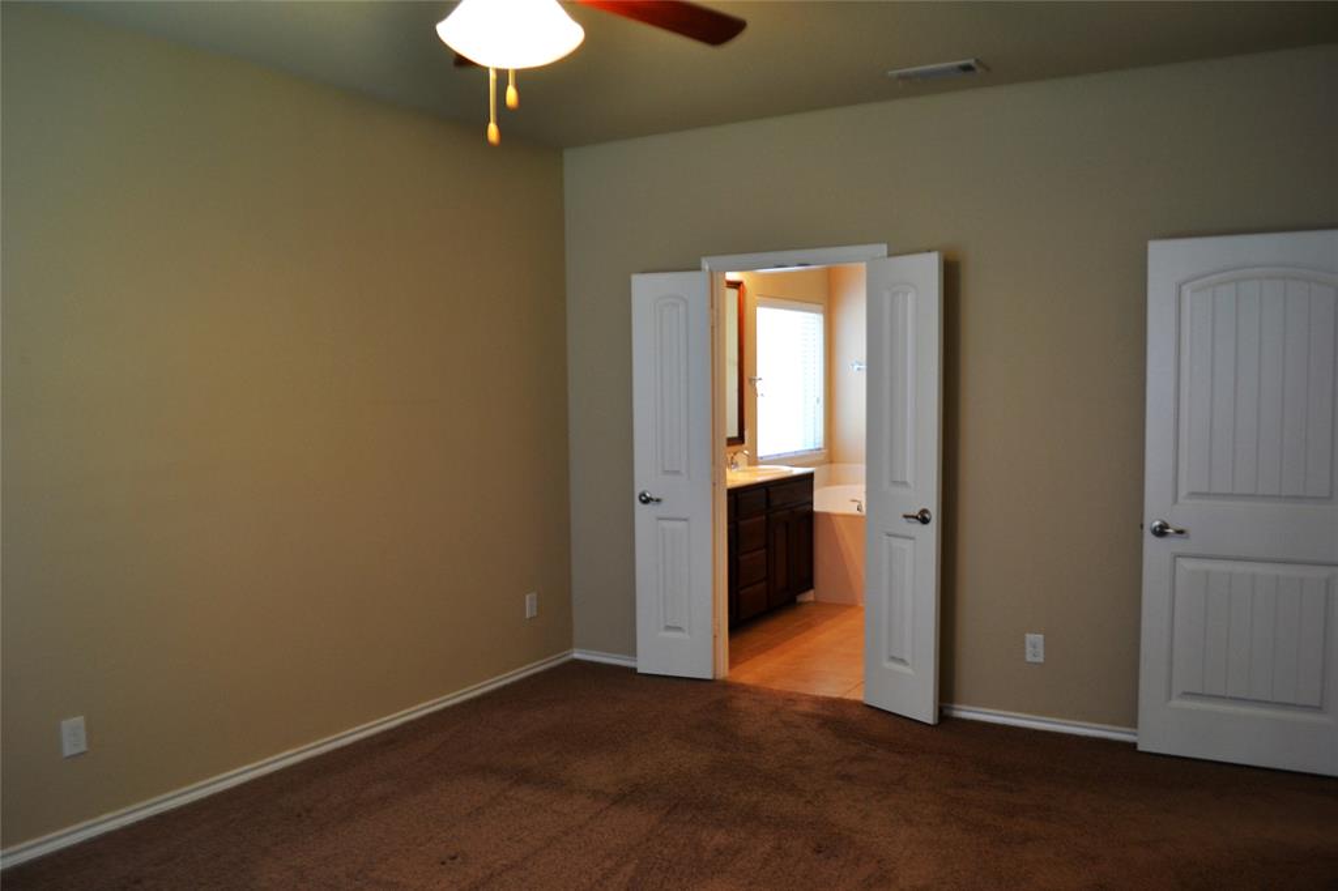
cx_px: 669
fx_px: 1003
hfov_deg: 67.4
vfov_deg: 47.9
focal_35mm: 27
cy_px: 446
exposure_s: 1/50
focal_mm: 18
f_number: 3.5
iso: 400
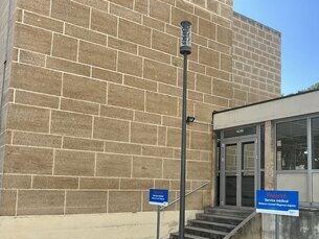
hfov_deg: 48.6
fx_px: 350
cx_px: 192
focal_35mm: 38
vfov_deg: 37.5
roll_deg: -0.9
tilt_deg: +6.0
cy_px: 150
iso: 25
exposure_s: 1/739
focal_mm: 3
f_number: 1.8
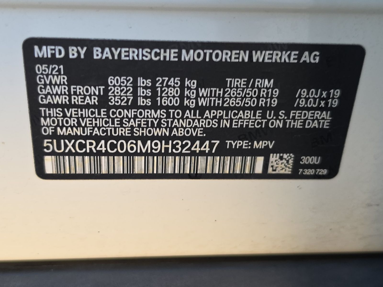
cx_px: 192
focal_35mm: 46
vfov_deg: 31.5
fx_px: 509
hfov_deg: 41.2
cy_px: 144
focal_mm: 6.5
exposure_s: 1/100
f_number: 1.4
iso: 40
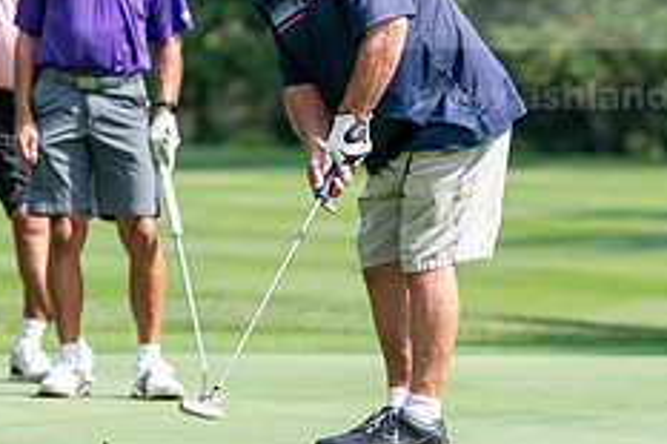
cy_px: 156
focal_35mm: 349
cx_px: 281
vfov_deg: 3.9
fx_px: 6461
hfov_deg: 5.9
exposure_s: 1/1000
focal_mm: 140
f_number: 4
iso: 250
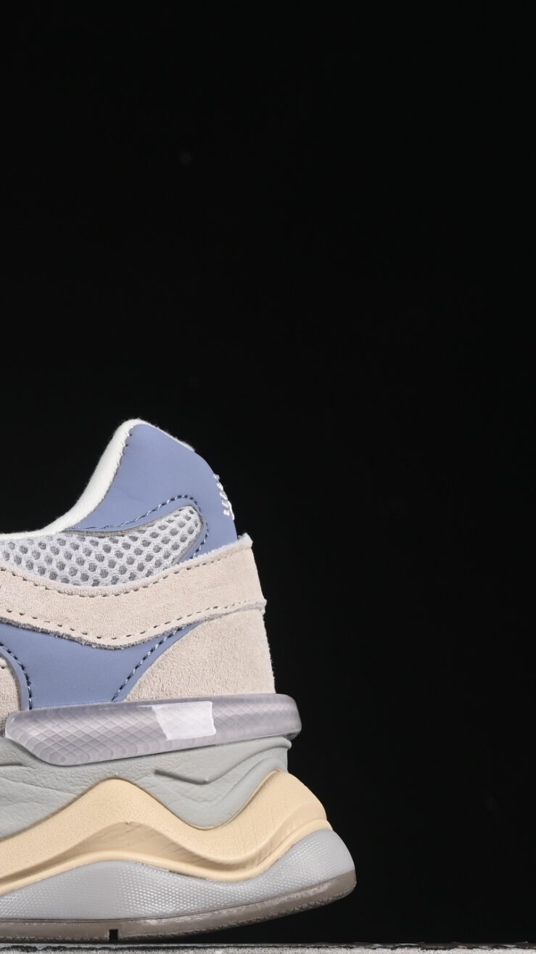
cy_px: 549
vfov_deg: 14.1
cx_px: -284
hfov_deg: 7.8
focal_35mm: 153
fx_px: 3869
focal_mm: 50
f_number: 8
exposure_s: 1/80
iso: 160
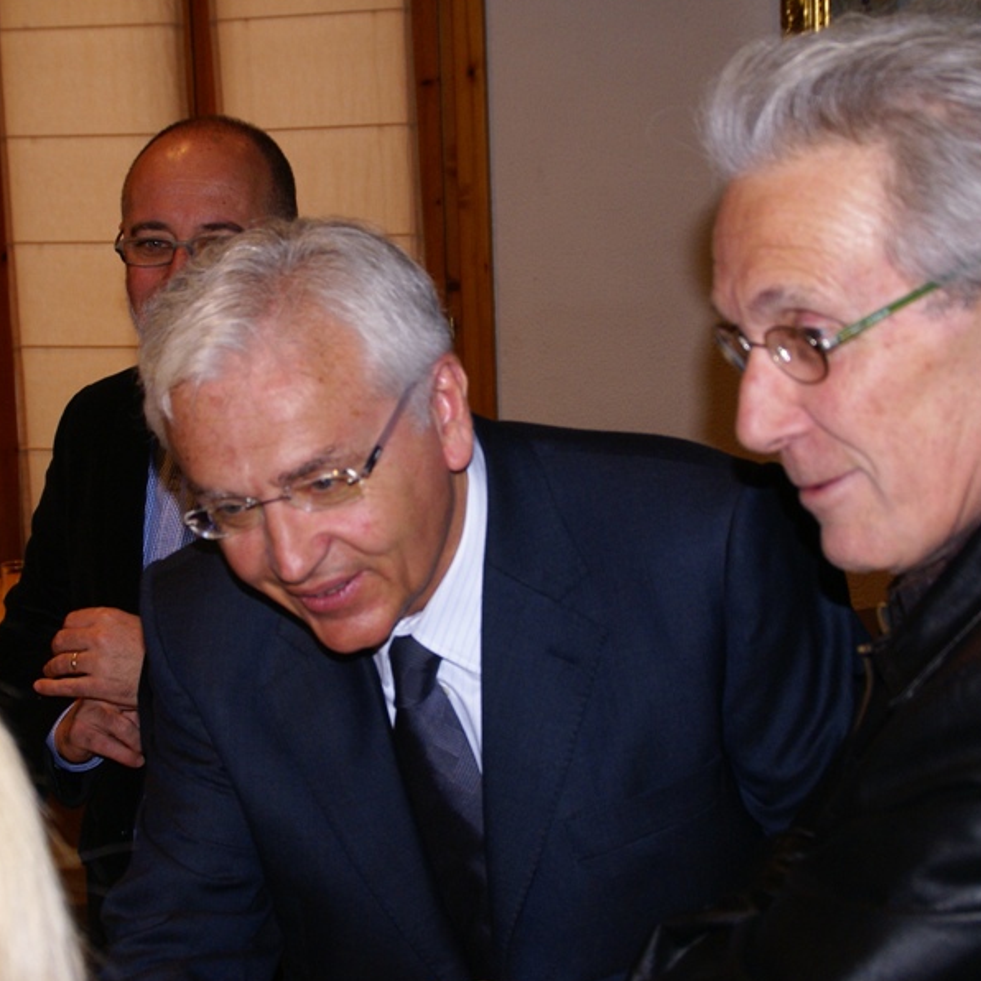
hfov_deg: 22.5
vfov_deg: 22.5
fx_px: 2460
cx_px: 370
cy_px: 434
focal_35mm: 77
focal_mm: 35
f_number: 5.6
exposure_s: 1/60
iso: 400
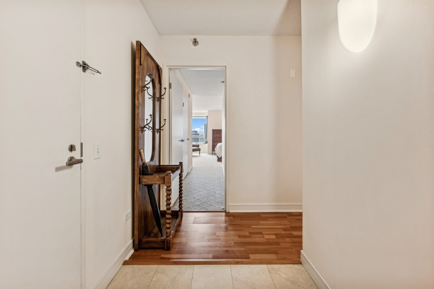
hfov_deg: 104.3
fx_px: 169
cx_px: 217
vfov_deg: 81.1
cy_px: 144
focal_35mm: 14
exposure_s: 1/3.33
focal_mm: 14
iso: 100
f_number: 10
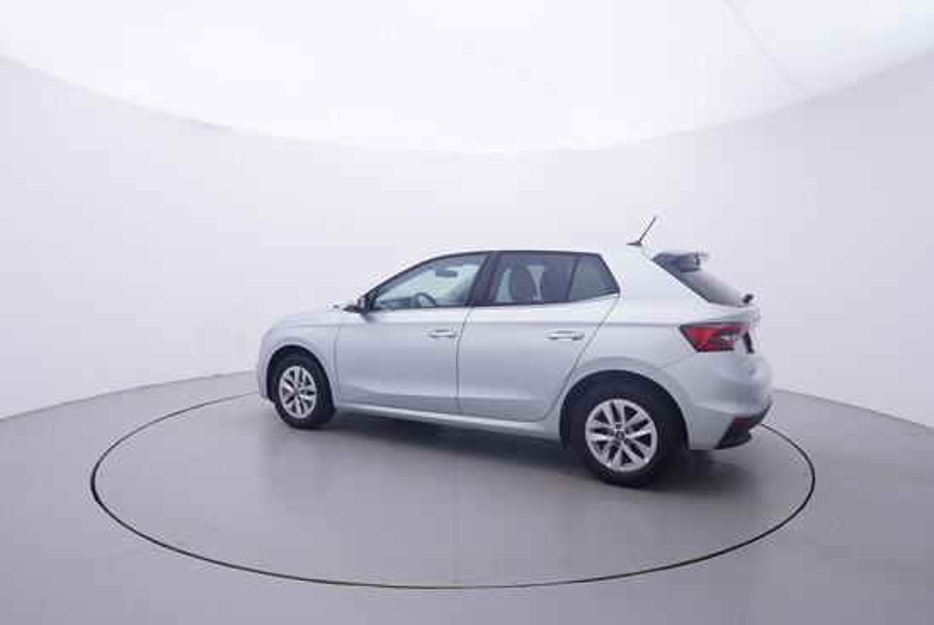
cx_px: 467
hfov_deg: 77.3
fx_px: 584
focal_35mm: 22
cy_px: 312
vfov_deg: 56.2
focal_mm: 15
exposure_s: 1/80
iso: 200
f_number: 5
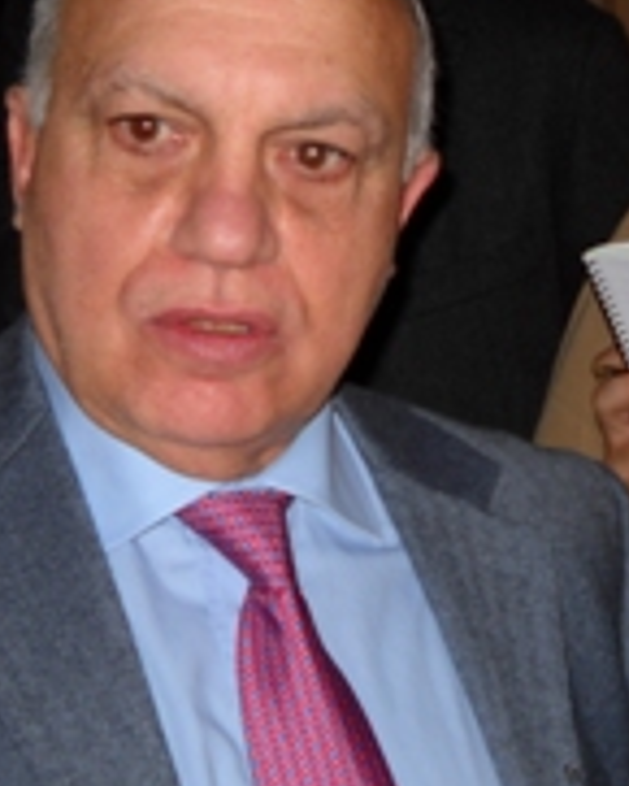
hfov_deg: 15.0
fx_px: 2302
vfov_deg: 19.3
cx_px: 772
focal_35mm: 99
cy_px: 317
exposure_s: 1/30
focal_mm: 6.72
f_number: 3.1
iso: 64
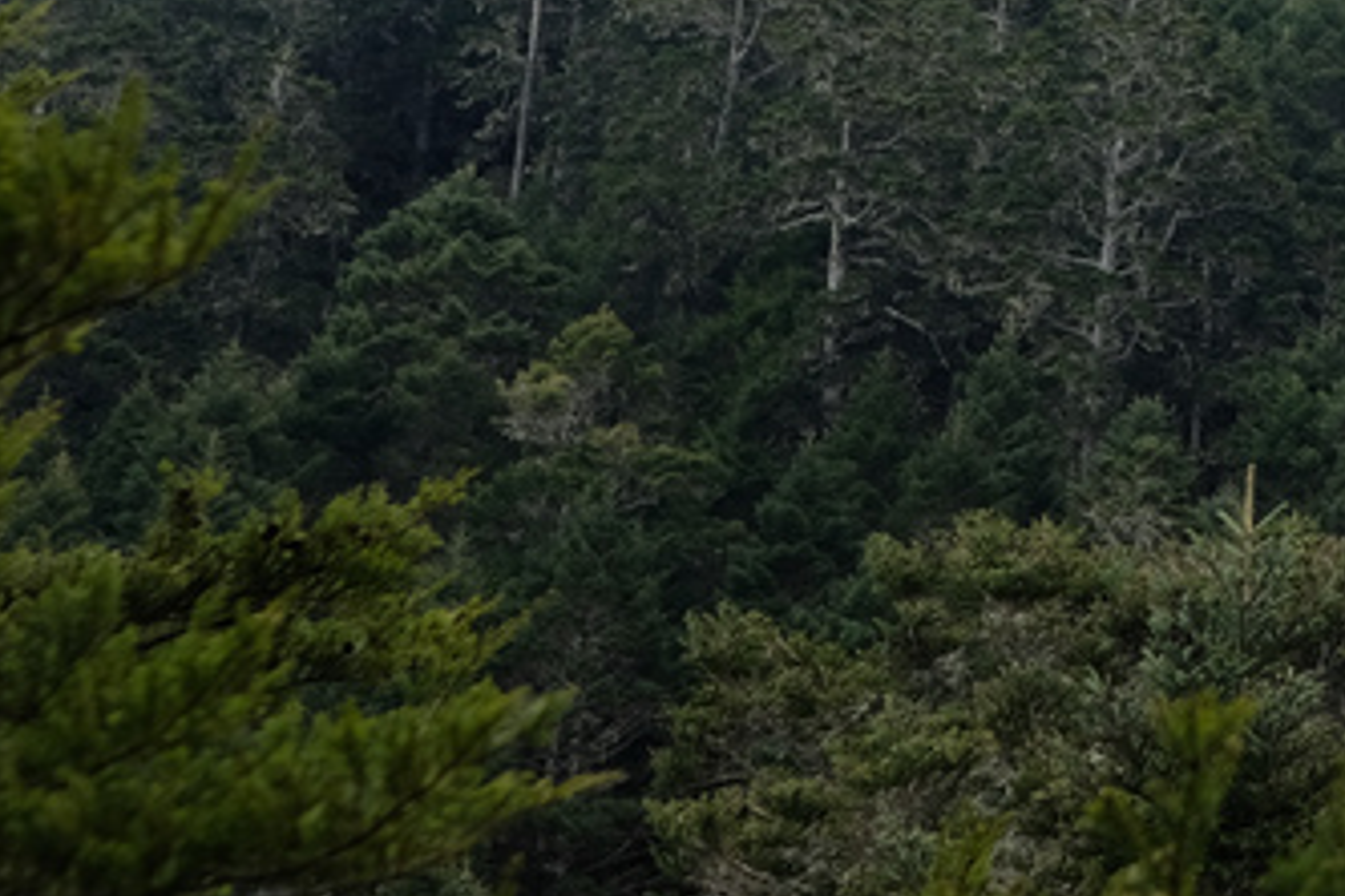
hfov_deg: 17.8
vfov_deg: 13.0
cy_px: 155
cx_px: 1915
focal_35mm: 105
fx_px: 3923
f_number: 2.8
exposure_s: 1/2500
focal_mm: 23
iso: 400
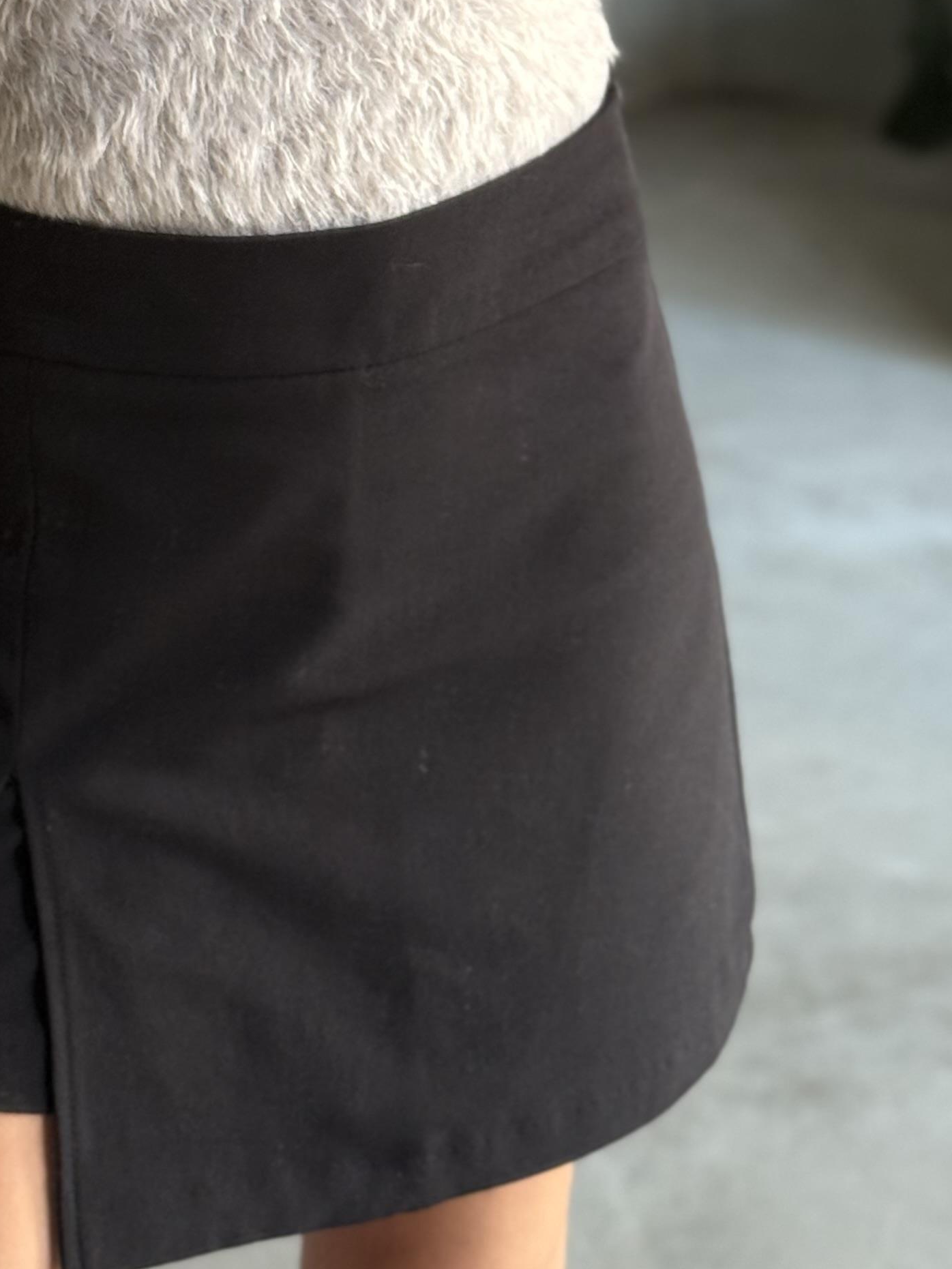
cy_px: 222
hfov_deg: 14.1
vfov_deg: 18.7
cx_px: 129
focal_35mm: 104
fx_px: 3813
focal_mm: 6.76
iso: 250
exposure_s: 1/60
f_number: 1.78
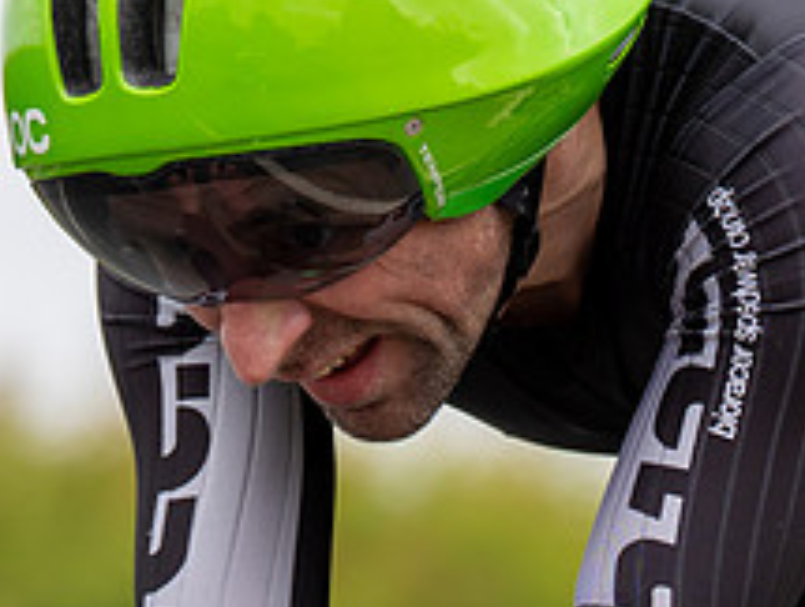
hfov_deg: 3.6
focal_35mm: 556
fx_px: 12952
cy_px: 694
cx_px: 610
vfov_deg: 2.7
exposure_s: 1/1250
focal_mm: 108
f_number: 3.2
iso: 200
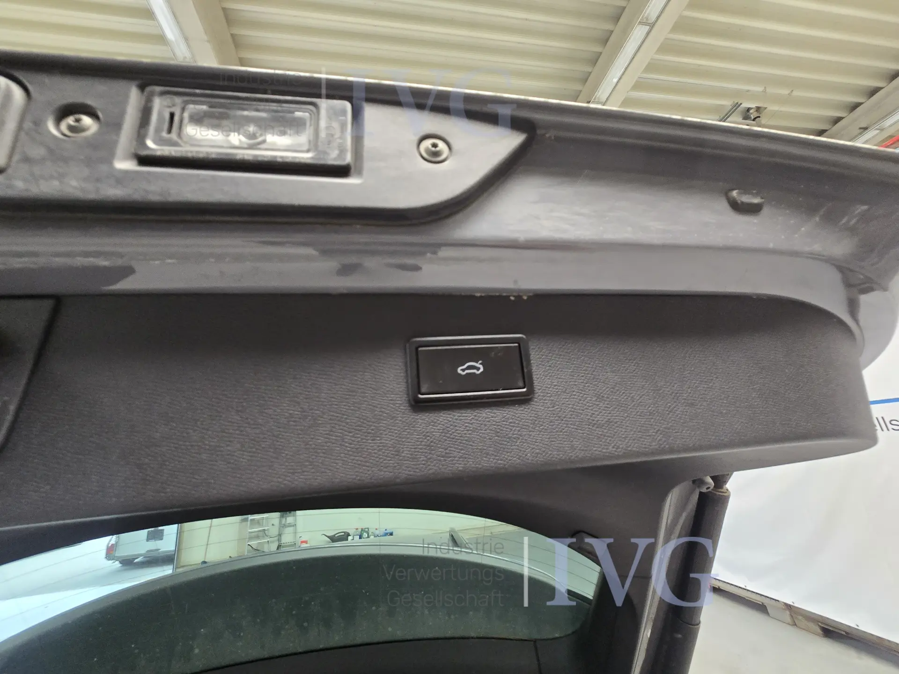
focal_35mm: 13
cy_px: 337
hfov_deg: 106.2
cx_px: 450
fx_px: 338
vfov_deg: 89.9
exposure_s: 1/60
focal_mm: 2.2
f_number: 2.2
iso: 250
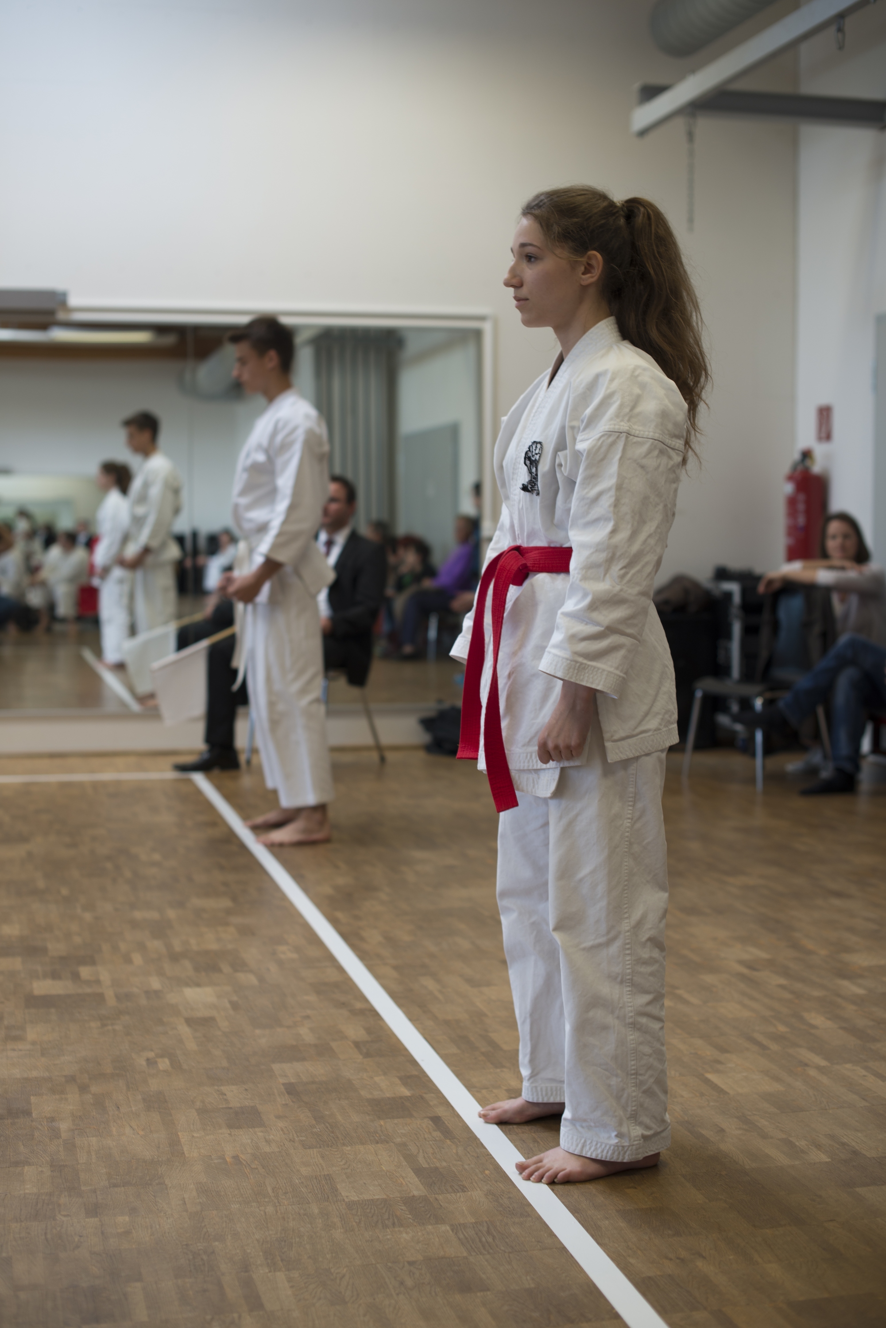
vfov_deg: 39.6
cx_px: 443
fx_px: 1844
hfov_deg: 27.0
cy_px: 664
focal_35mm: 50
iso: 100
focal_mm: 50
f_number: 2.8
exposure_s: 1/50
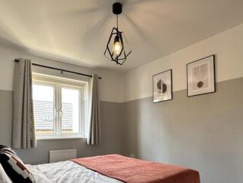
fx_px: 176
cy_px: 127
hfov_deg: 69.3
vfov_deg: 53.4
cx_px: 117
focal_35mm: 25
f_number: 2.2
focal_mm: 2.22
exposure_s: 1/99
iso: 80
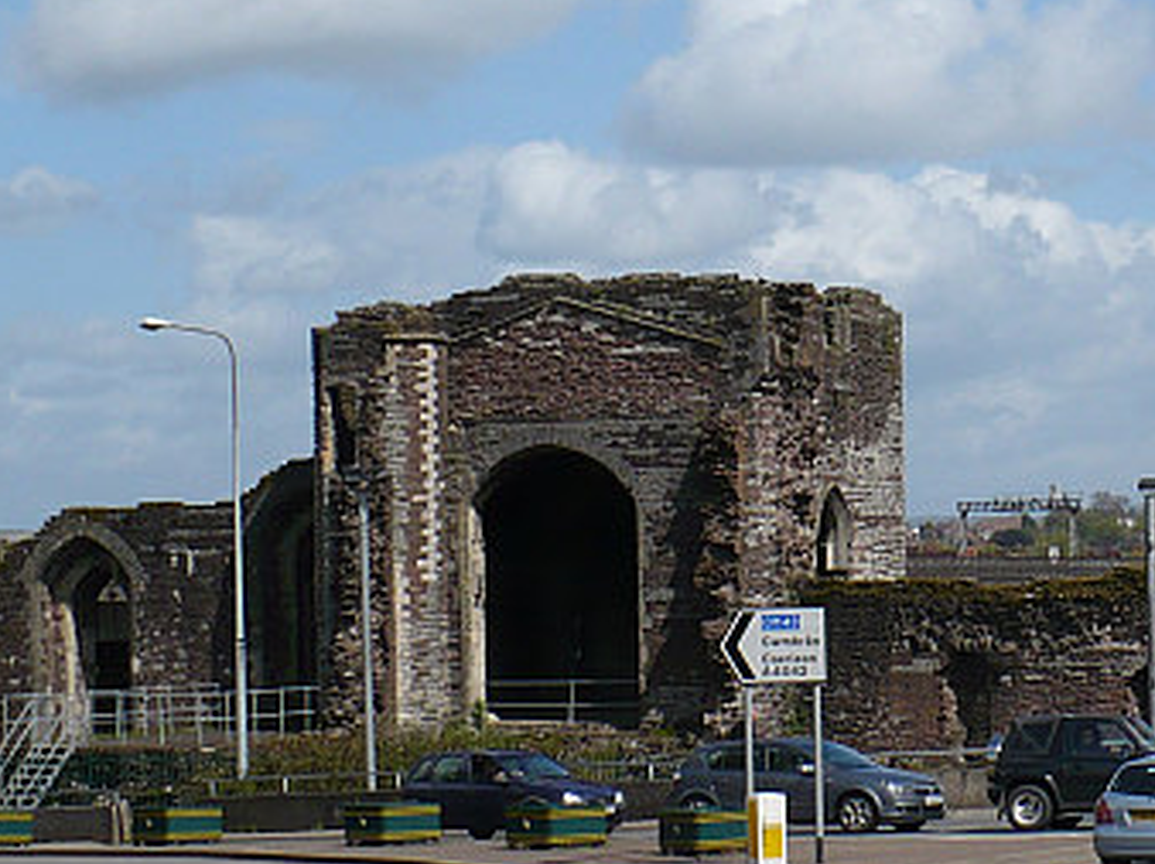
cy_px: 338
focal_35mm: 91
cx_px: 967
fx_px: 3034
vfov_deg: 16.2
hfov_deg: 21.2
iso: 100
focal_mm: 7.9
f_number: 9
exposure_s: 1/320
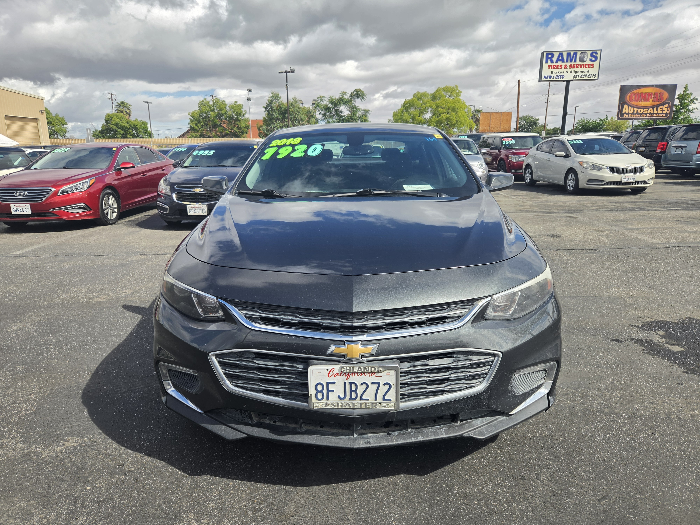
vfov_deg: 58.9
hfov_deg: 73.9
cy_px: 262
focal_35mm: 23
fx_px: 465
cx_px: 350
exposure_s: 1/3474
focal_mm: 5.4
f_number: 1.8
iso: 80
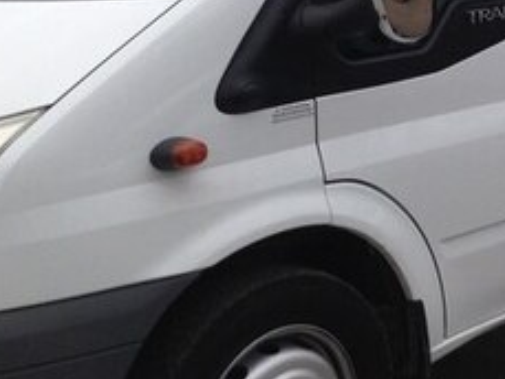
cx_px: 609
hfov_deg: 19.4
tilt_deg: +3.7
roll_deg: +1.0
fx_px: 1387
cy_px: -116
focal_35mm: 95
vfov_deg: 14.9
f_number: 2.4
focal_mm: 4.12
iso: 50
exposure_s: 1/183
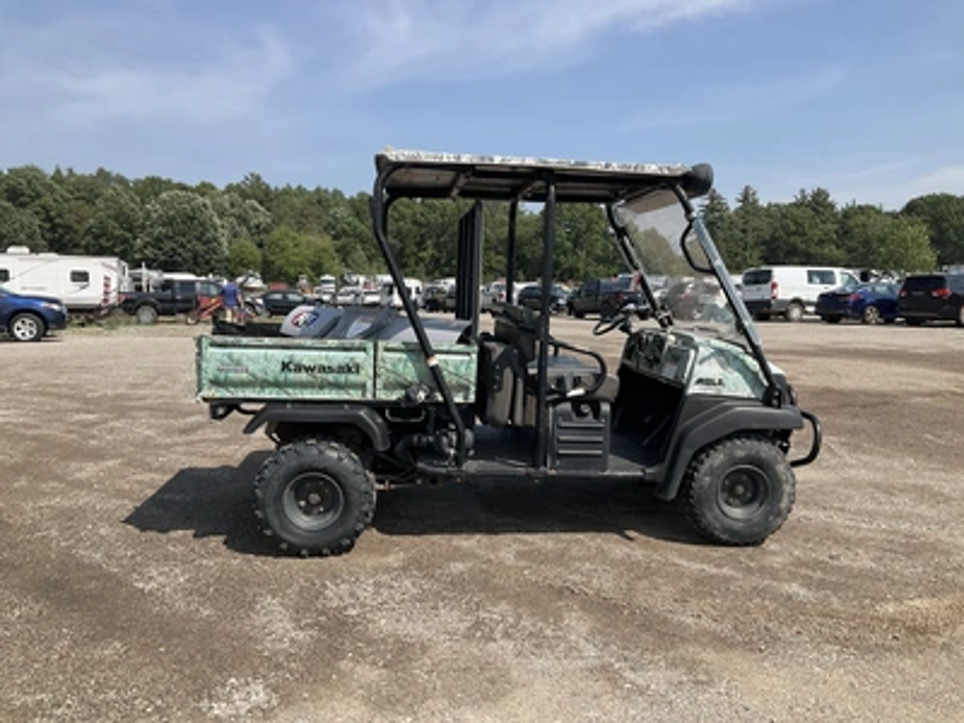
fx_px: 808
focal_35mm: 29
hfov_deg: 61.7
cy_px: 362
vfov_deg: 48.2
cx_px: 482
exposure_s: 1/1626
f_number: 1.8
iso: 25
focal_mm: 3
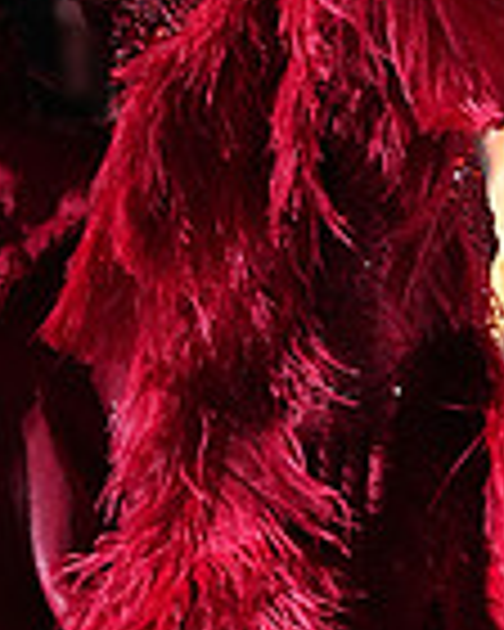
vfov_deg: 3.5
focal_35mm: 558
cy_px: -207
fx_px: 10404
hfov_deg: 2.8
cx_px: -38
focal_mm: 143
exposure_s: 1/400
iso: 10000
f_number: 5
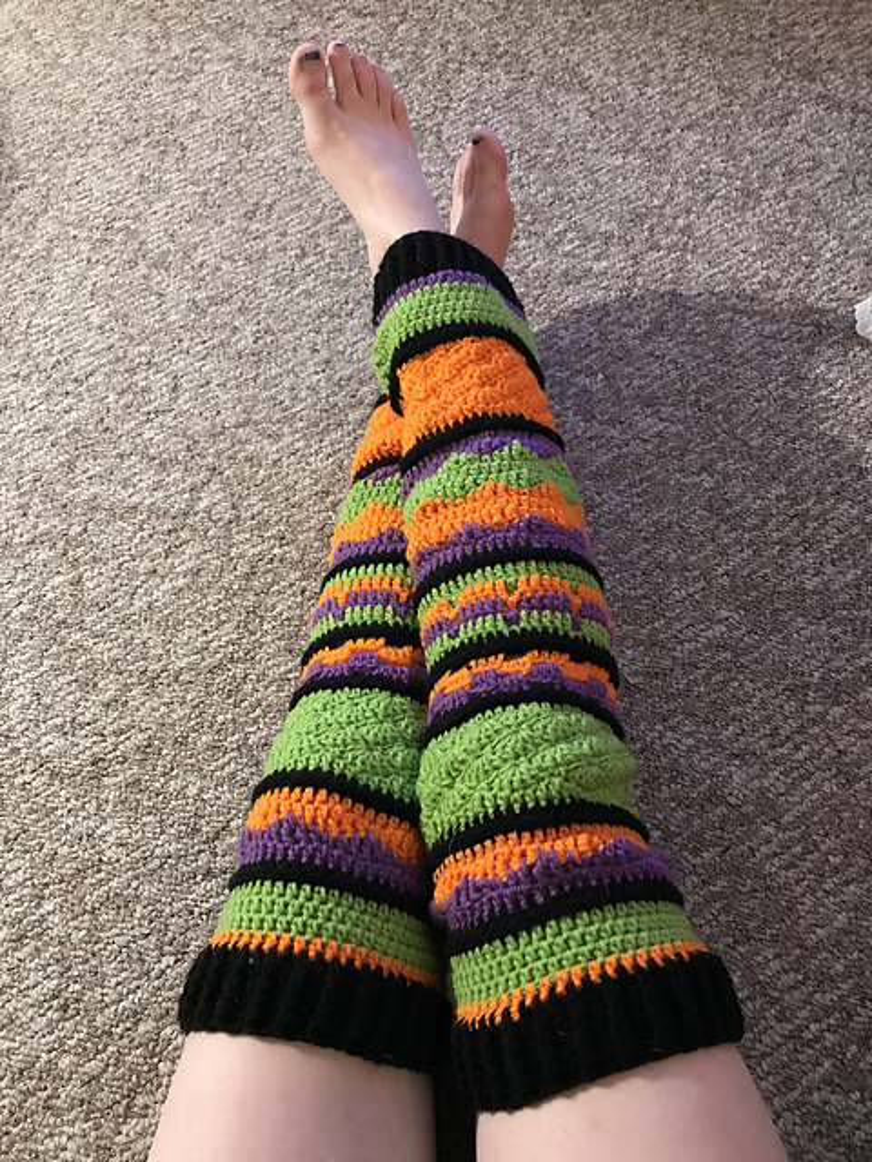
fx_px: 940
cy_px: 581
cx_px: 436
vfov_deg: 63.4
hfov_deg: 49.7
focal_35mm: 28
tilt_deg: -59.4
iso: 100
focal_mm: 3.99
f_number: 1.8
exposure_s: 1/4
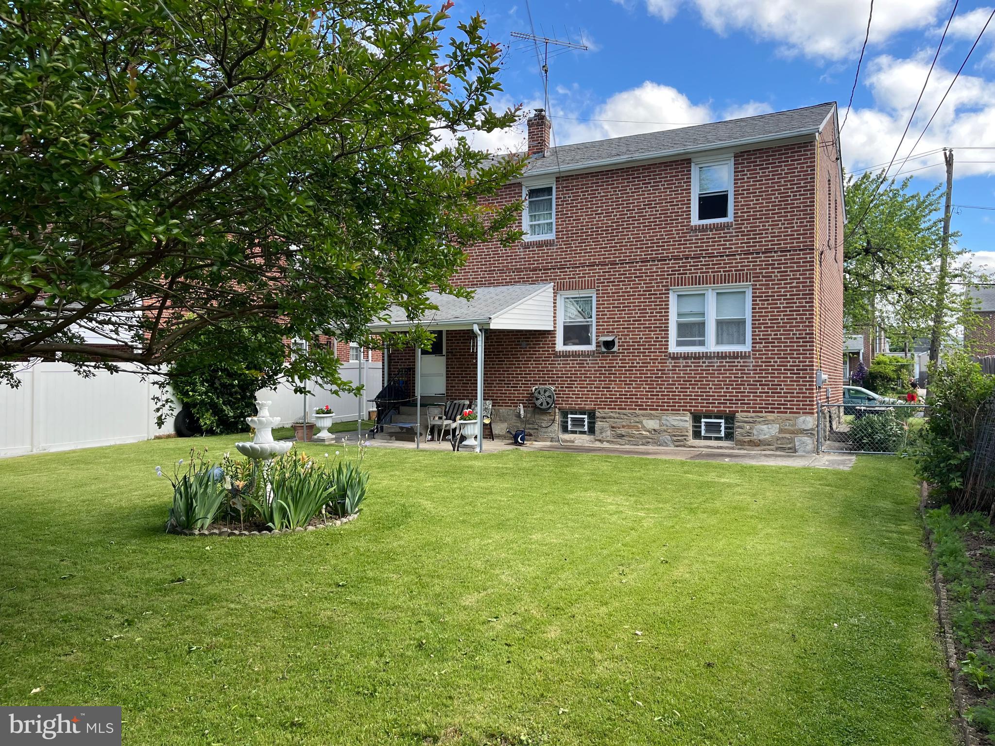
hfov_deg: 67.3
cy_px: 373
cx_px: 498
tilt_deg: +0.1
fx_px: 747
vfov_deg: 53.1
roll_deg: +0.0
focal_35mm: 26
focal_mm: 5.1
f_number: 1.6
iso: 50
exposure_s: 1/684
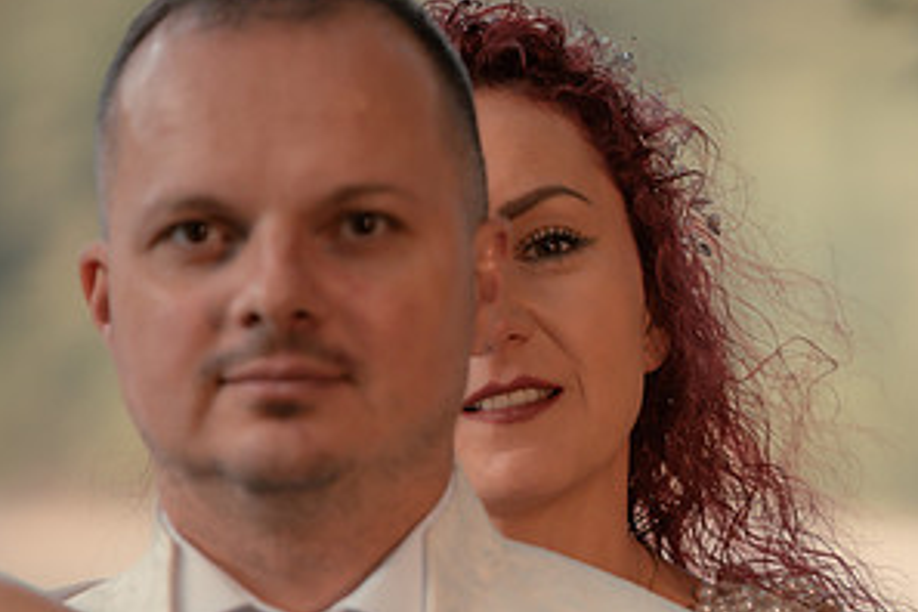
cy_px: 552
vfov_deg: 3.5
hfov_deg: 5.3
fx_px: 9970
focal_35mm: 391
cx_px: 668
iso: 500
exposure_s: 1/250
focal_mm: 200
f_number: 2.8
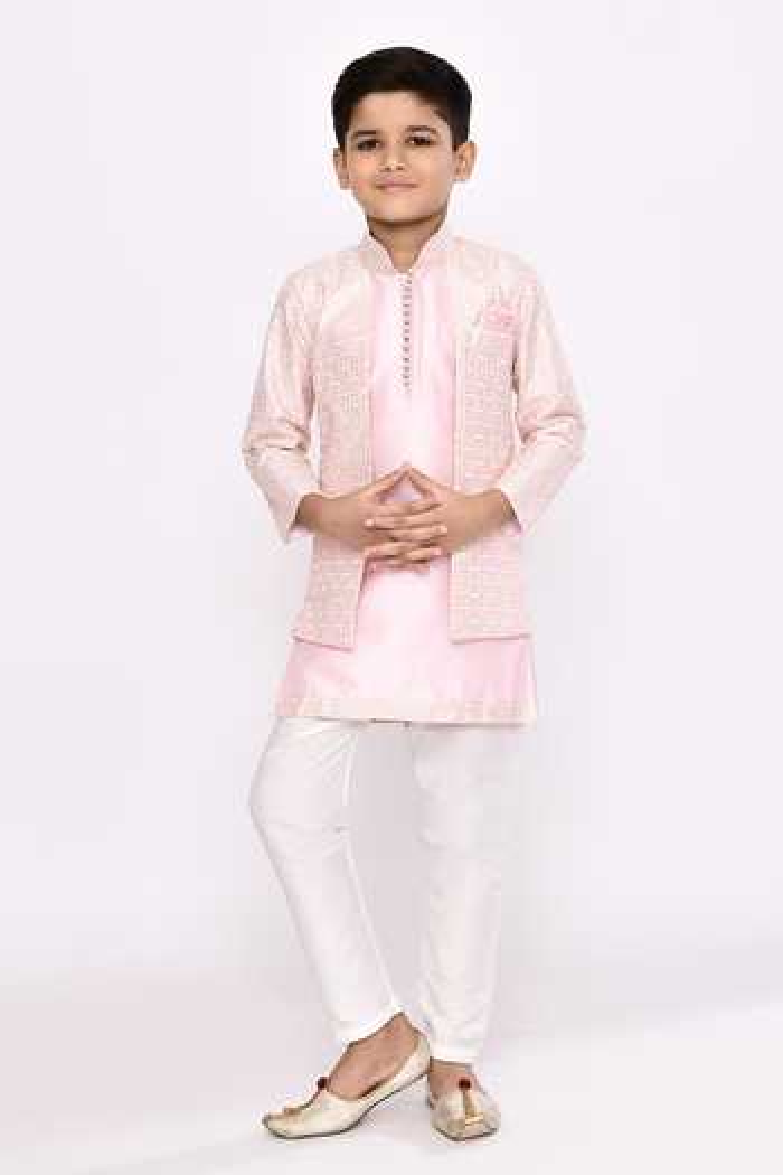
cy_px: 588
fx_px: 1631
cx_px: 392
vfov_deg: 39.6
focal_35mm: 50
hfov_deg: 27.0
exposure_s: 1/160
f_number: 8
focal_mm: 50
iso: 160
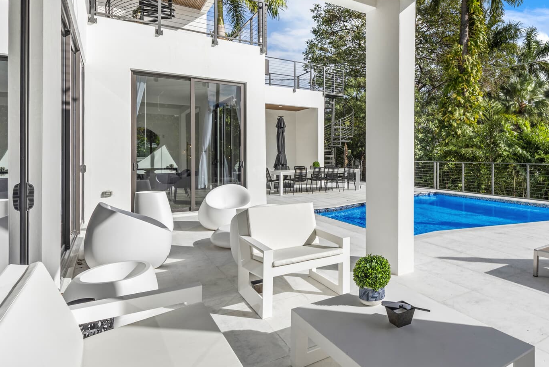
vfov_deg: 53.1
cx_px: 391
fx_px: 366
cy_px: 167
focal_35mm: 24
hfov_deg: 70.2
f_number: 13
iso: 100
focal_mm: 16
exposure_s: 1/250
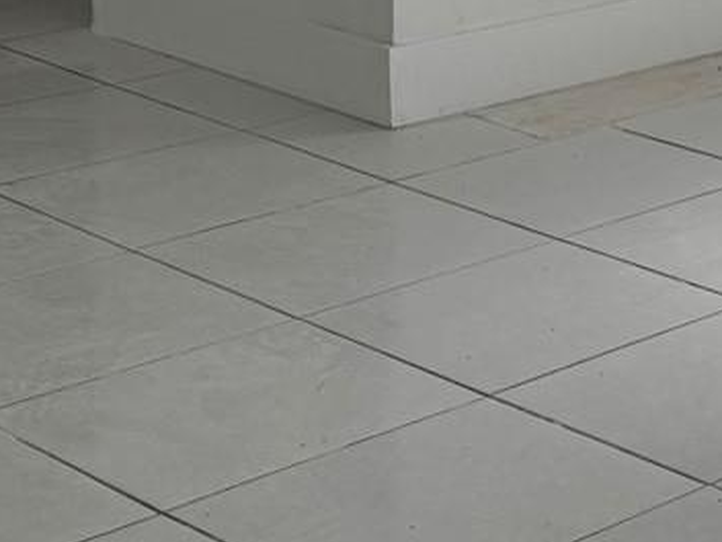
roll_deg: -3.5
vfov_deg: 12.8
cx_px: 1456
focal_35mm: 109
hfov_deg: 14.7
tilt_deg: -7.4
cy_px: -296
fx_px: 2273
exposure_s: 1/582
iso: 80
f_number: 1.78
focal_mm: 6.76
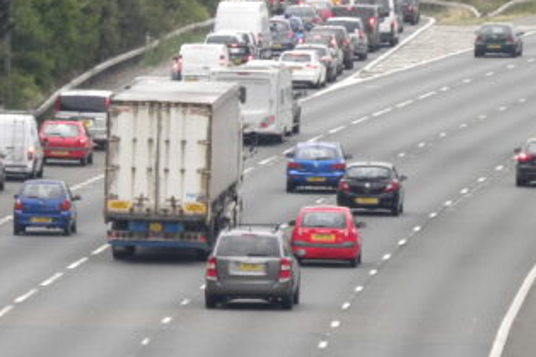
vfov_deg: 1.9
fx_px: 10773
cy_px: 143
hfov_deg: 2.8
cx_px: 157
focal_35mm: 724
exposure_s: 1/196
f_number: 5
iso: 200
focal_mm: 51.8
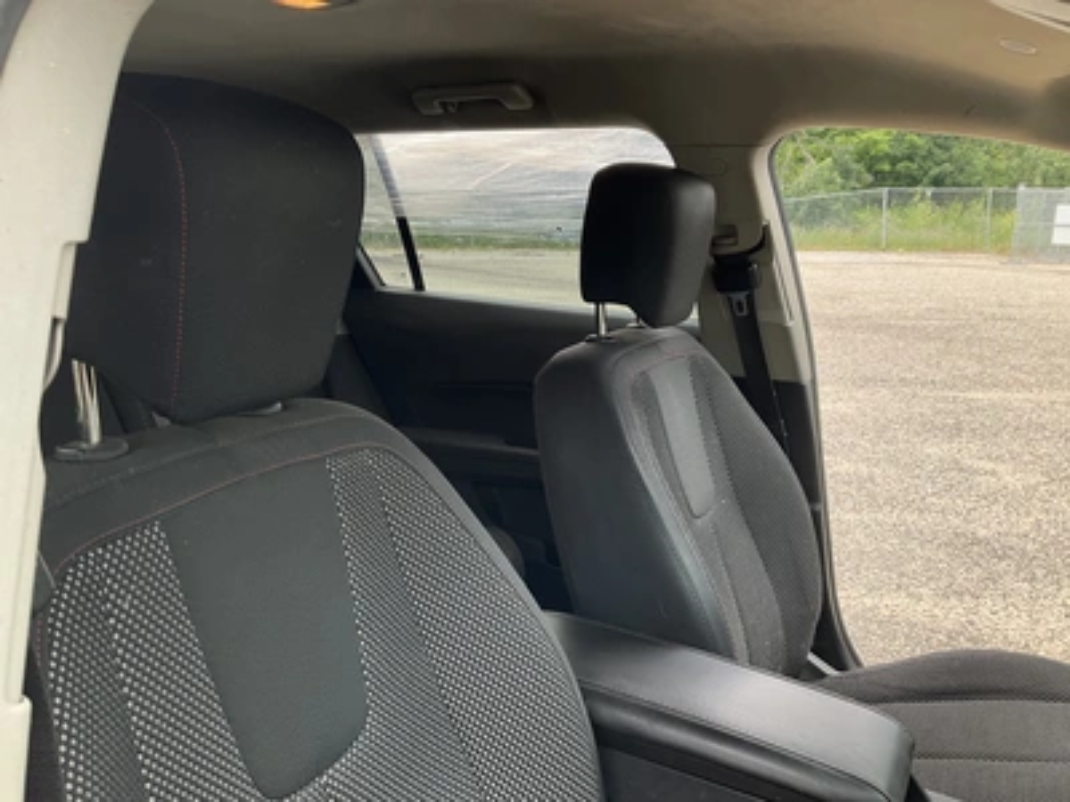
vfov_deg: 48.2
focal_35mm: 29
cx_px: 535
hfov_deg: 61.7
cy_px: 401
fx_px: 896
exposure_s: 1/125
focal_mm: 3
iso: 16
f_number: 1.8
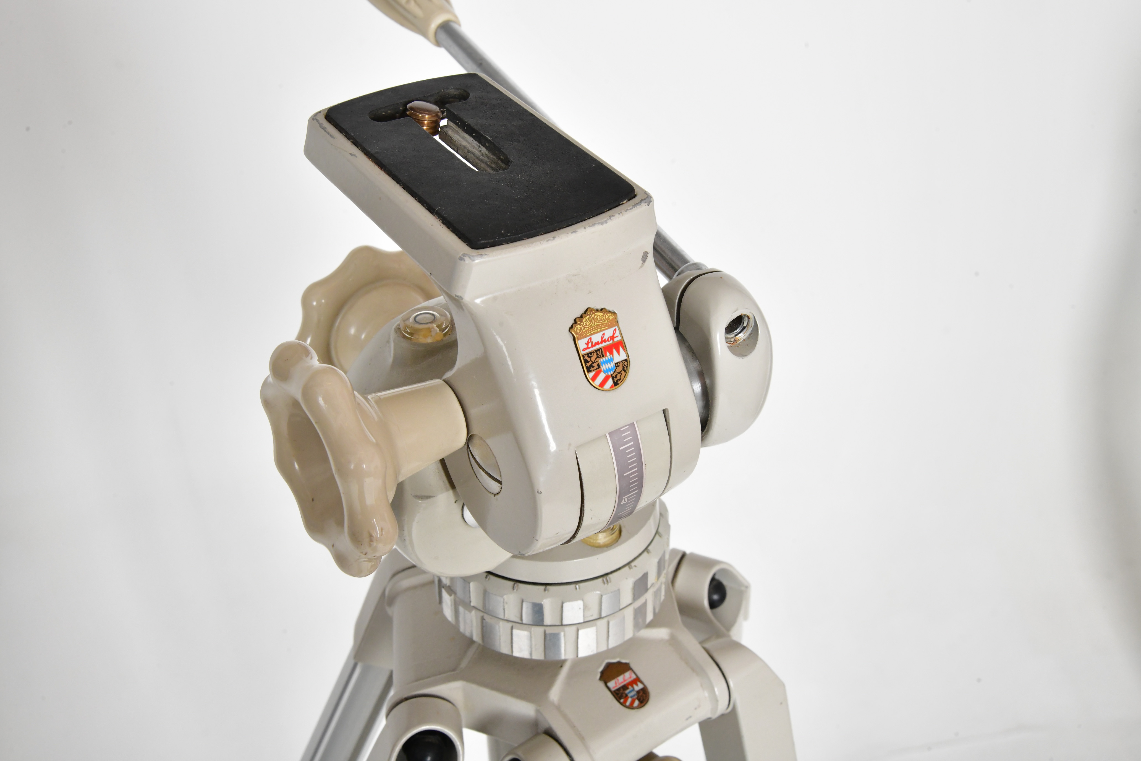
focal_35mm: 46
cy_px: 380
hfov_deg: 42.7
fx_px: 1458
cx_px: 570
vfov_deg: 29.2
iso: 1600
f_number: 14
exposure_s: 1/125
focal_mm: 46
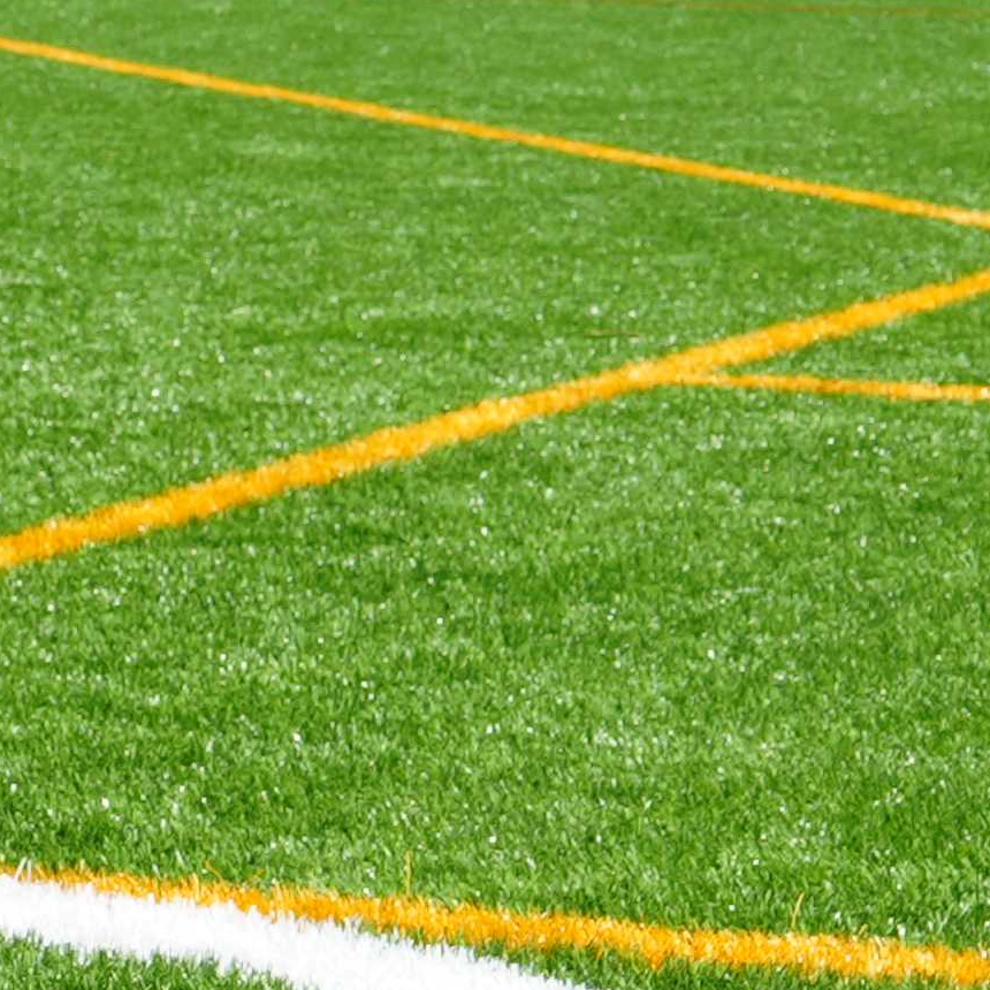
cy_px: 2
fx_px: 5824
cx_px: 344
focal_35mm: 180
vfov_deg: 9.6
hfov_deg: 9.7
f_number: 9
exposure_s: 1/125
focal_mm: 26
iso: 100
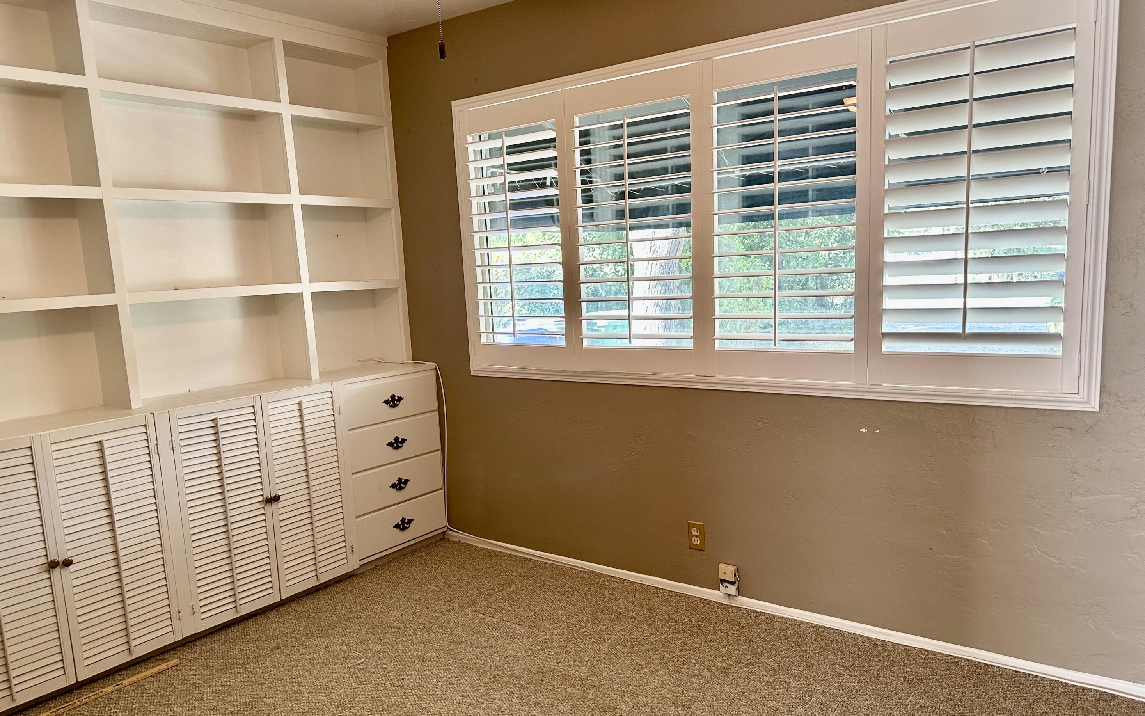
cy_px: 395
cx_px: 560
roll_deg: +3.6
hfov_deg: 70.4
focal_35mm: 26
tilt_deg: -10.2
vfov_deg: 47.5
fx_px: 811
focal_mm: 6.86
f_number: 1.78
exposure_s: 1/60
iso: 160
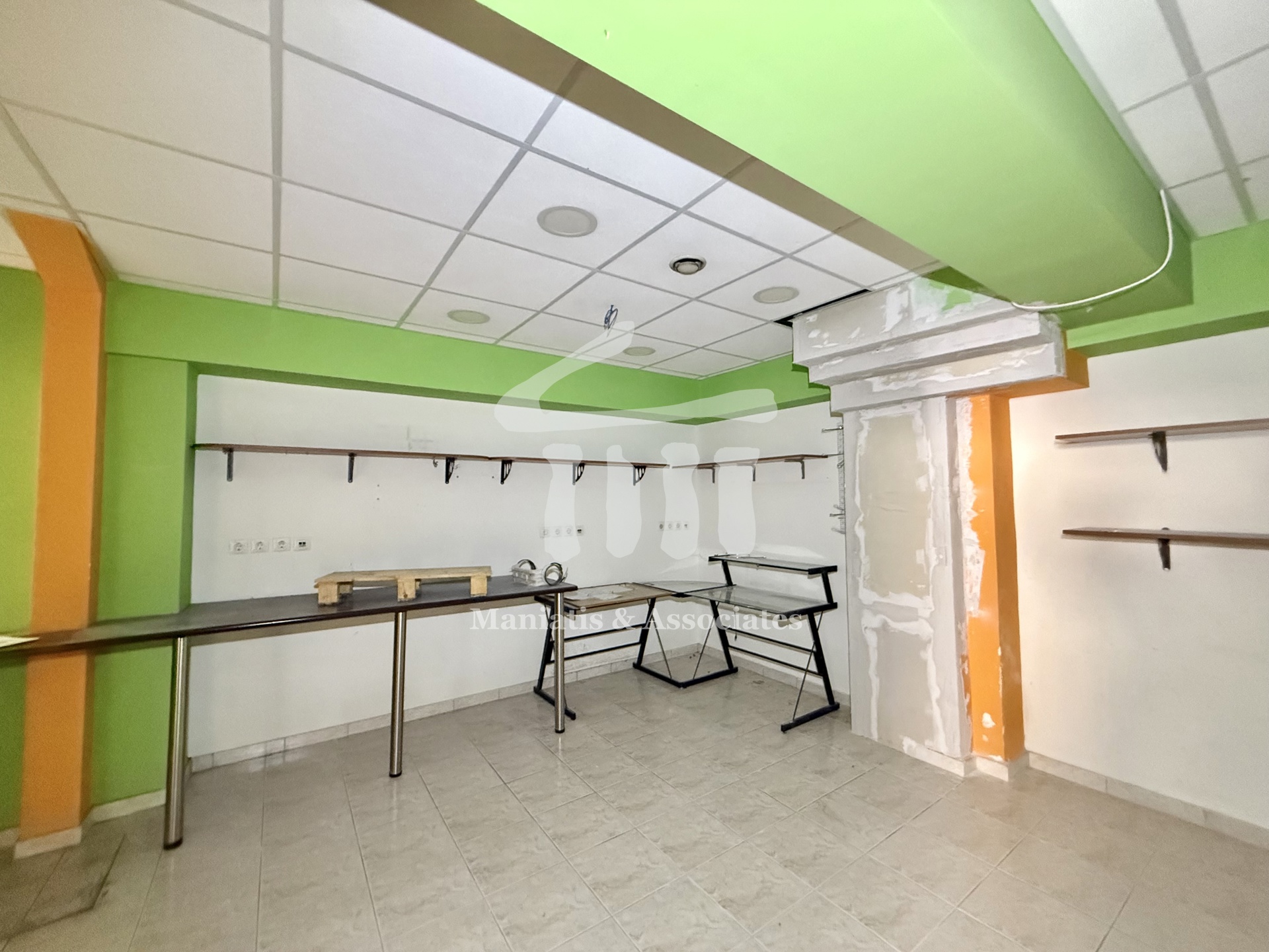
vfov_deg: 85.7
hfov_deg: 102.1
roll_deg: +1.3
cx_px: 634
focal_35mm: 14
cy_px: 476
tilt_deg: +3.8
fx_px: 513
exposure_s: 1/60
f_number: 2.2
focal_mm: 2.22
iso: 800
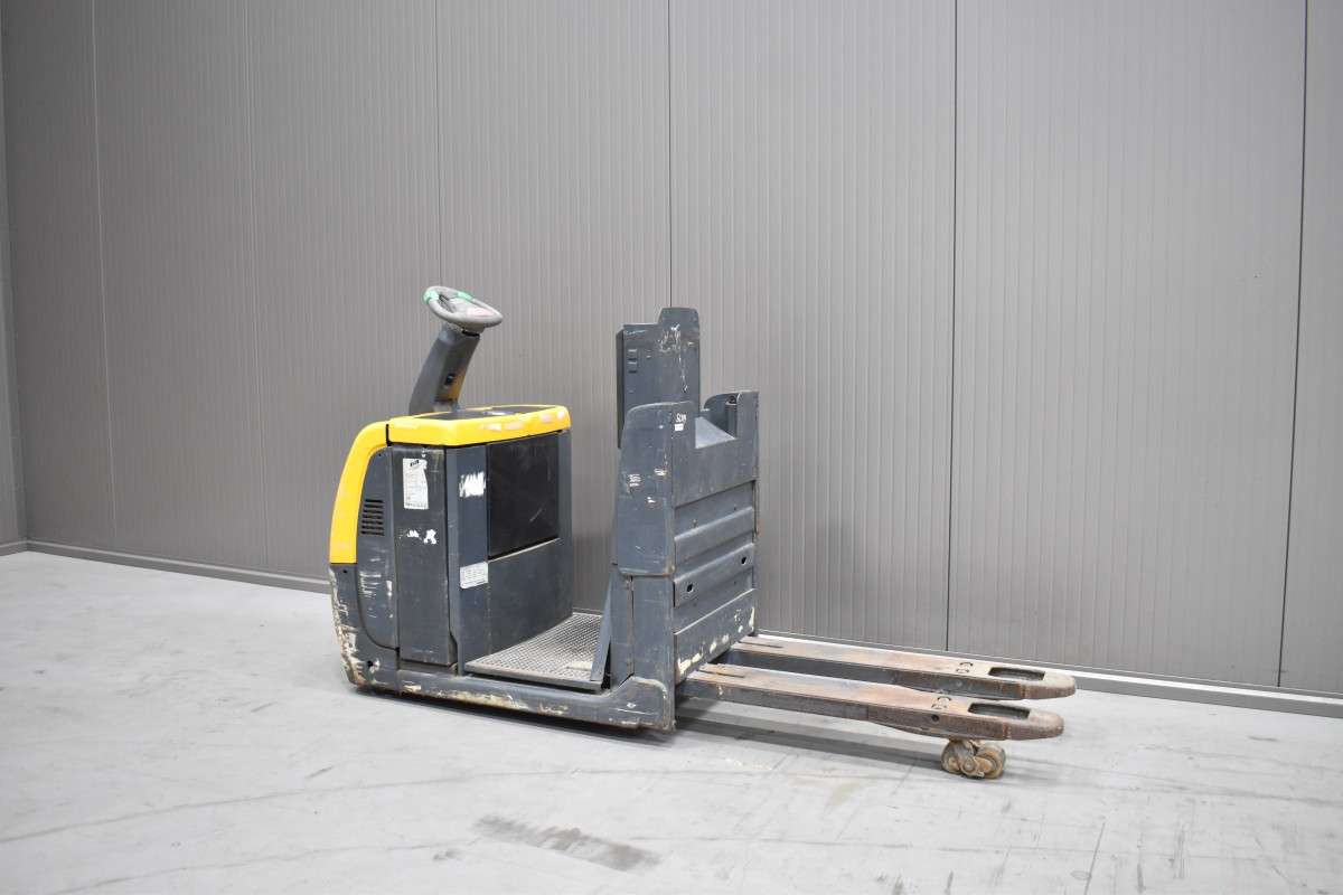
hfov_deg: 61.9
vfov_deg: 43.6
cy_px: 448
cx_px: 672
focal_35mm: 30
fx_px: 1119
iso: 1600
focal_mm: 20
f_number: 4
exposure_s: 1/50
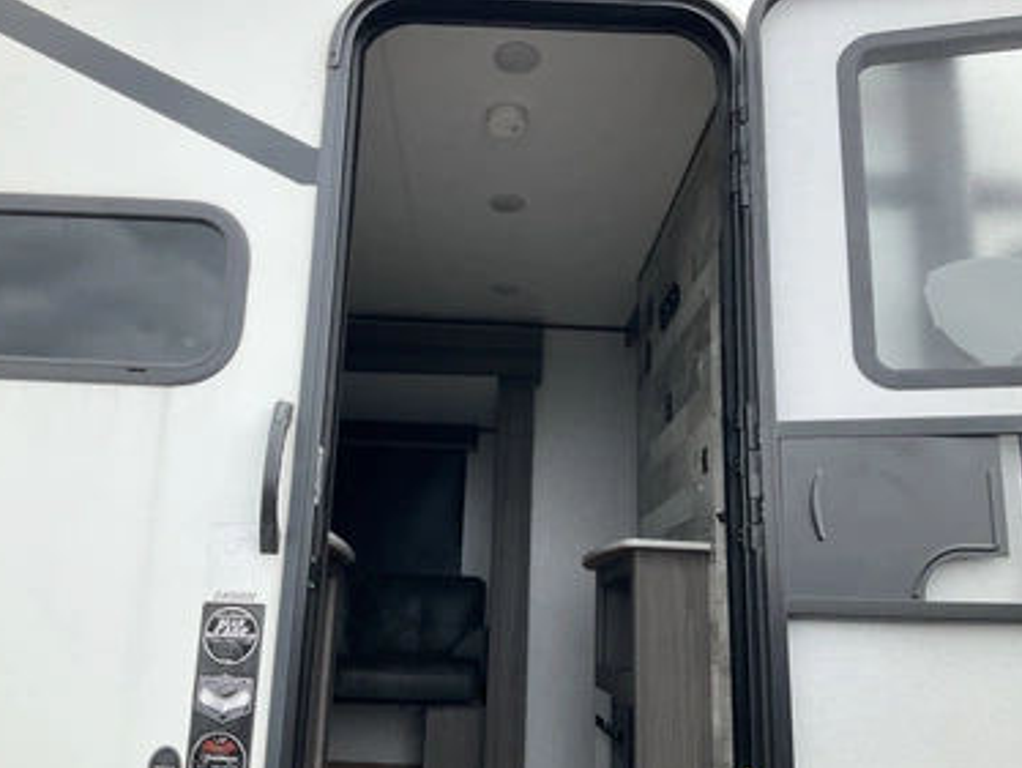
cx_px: 486
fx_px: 916
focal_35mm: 31
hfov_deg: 58.3
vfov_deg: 45.5
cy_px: 407
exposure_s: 1/580
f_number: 1.8
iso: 25
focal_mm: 3
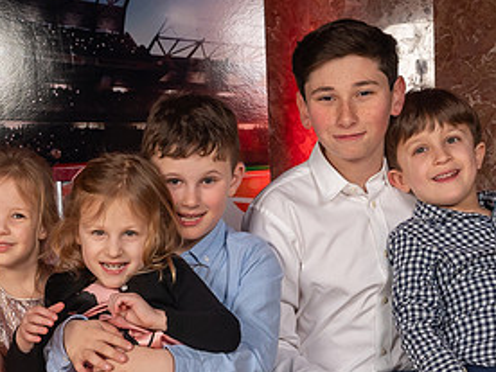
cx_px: 119
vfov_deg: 15.2
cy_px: 336
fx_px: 1376
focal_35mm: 96
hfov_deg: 20.3
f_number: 10
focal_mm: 28
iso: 1250
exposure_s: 1/200
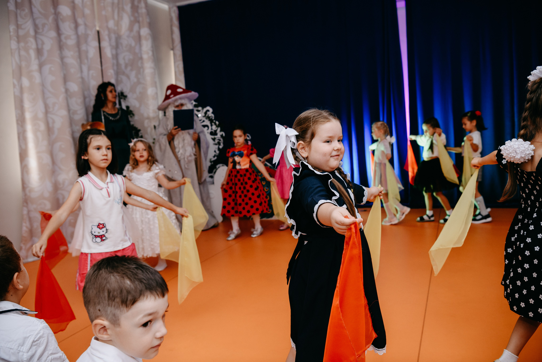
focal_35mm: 31
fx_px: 467
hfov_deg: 60.3
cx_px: 271
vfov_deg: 42.3
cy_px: 181
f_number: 4
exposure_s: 1/160
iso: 500
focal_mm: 31
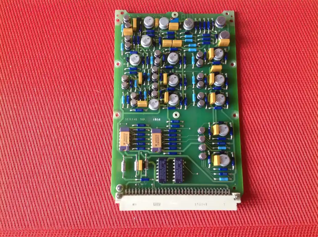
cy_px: 118
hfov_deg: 52.7
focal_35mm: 35
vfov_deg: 40.6
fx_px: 321
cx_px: 159
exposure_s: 1/15
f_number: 2.4
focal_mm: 4.28
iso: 80
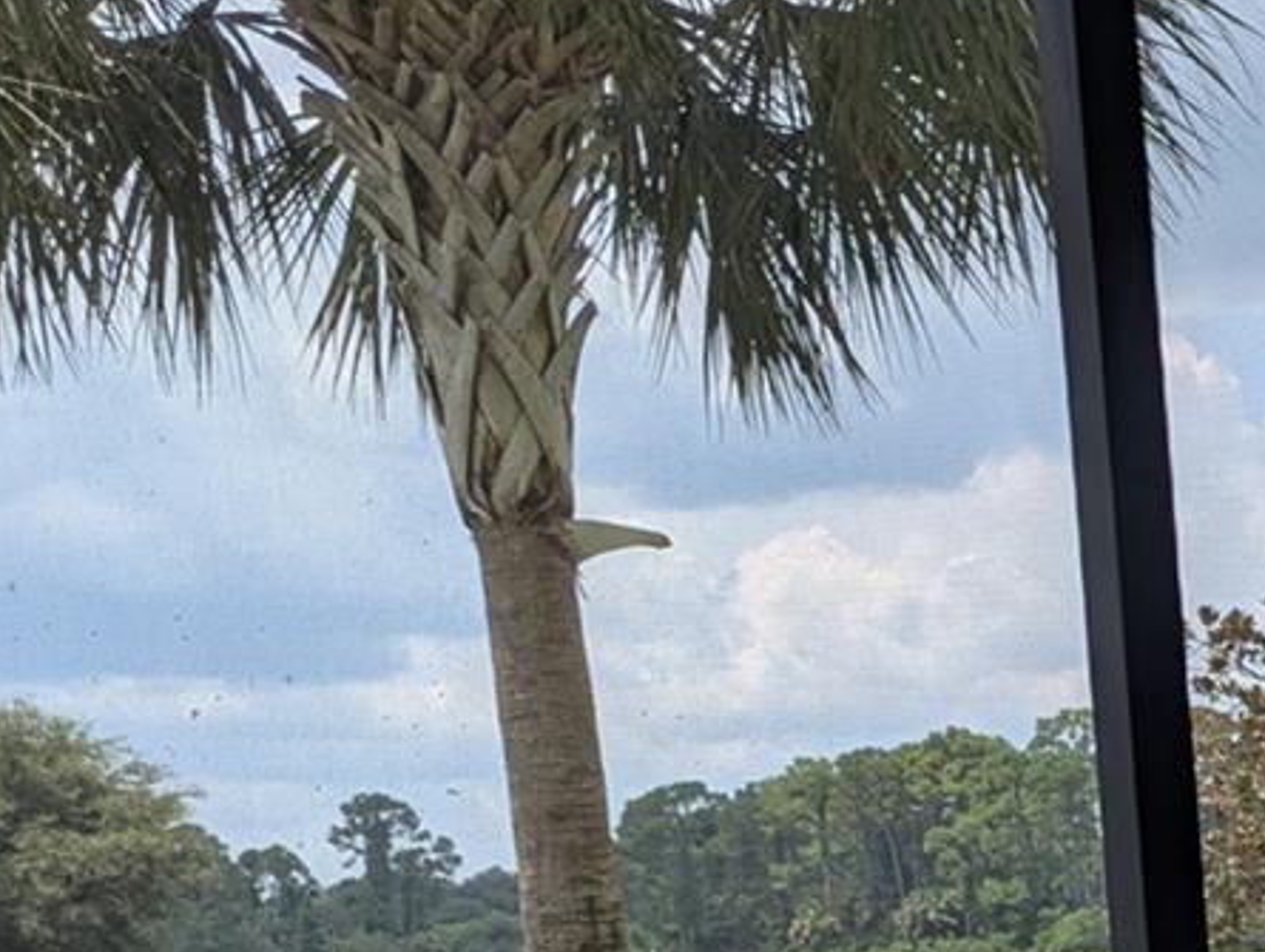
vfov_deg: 16.1
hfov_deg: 20.3
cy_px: 1307
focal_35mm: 86
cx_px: 1757
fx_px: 3147
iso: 48
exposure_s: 1/1364
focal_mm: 6.81
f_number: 1.85
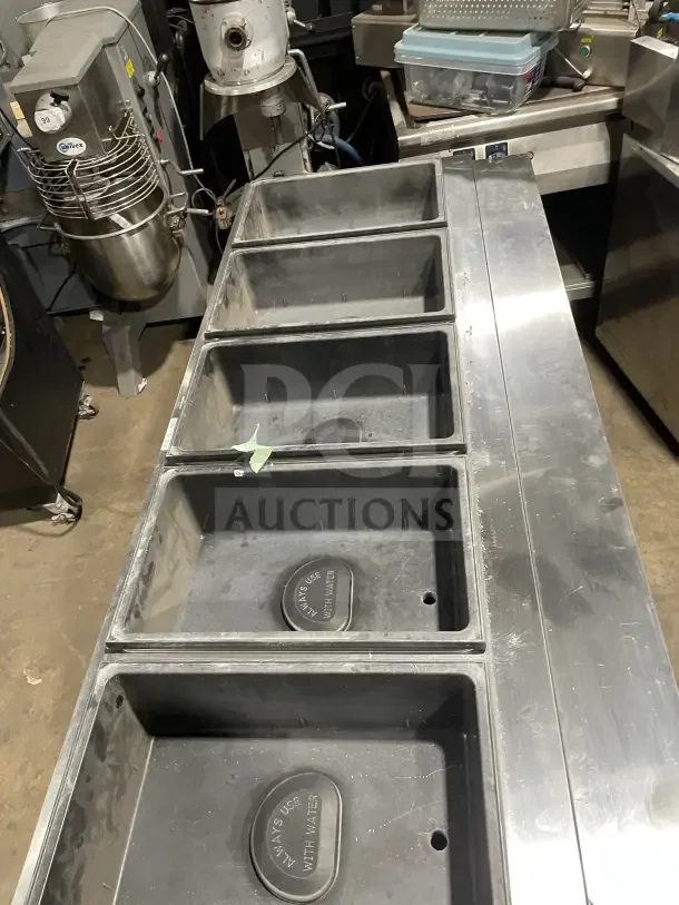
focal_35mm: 26
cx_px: 340
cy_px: 452
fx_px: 680
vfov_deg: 67.3
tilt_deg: -45.0
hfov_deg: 53.1
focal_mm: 4.2
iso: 250
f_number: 1.6
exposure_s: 1/60
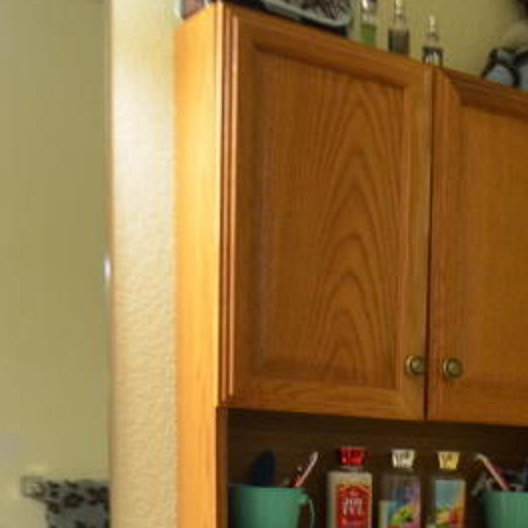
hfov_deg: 22.3
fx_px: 1156
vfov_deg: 24.2
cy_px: 564
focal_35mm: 67
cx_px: 731
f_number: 4
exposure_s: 1/60
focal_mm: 12
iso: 720
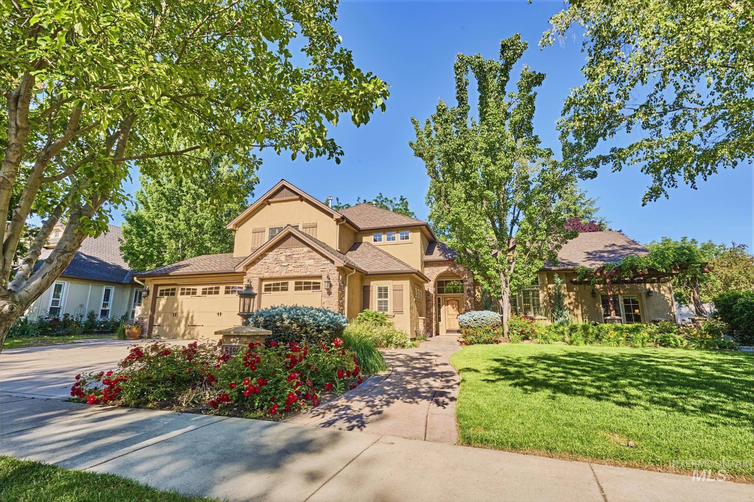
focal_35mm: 16
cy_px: 251
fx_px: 335
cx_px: 377
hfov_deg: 96.7
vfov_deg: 73.7
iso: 100
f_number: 16
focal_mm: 16
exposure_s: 1/60
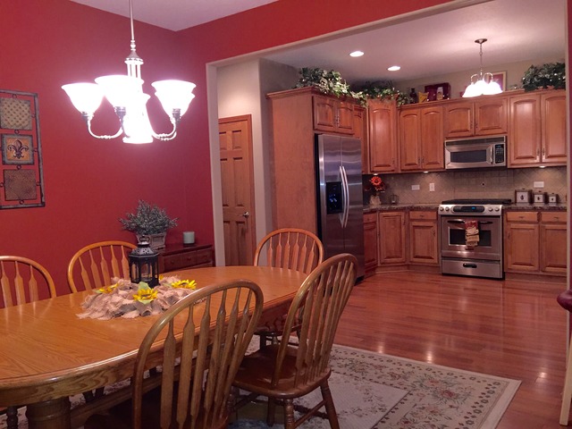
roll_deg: +1.2
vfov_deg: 48.2
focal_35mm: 29
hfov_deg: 61.7
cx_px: 286
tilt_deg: -4.6
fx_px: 479
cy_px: 214
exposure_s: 1/20
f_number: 2.2
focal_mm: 4.15
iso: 200
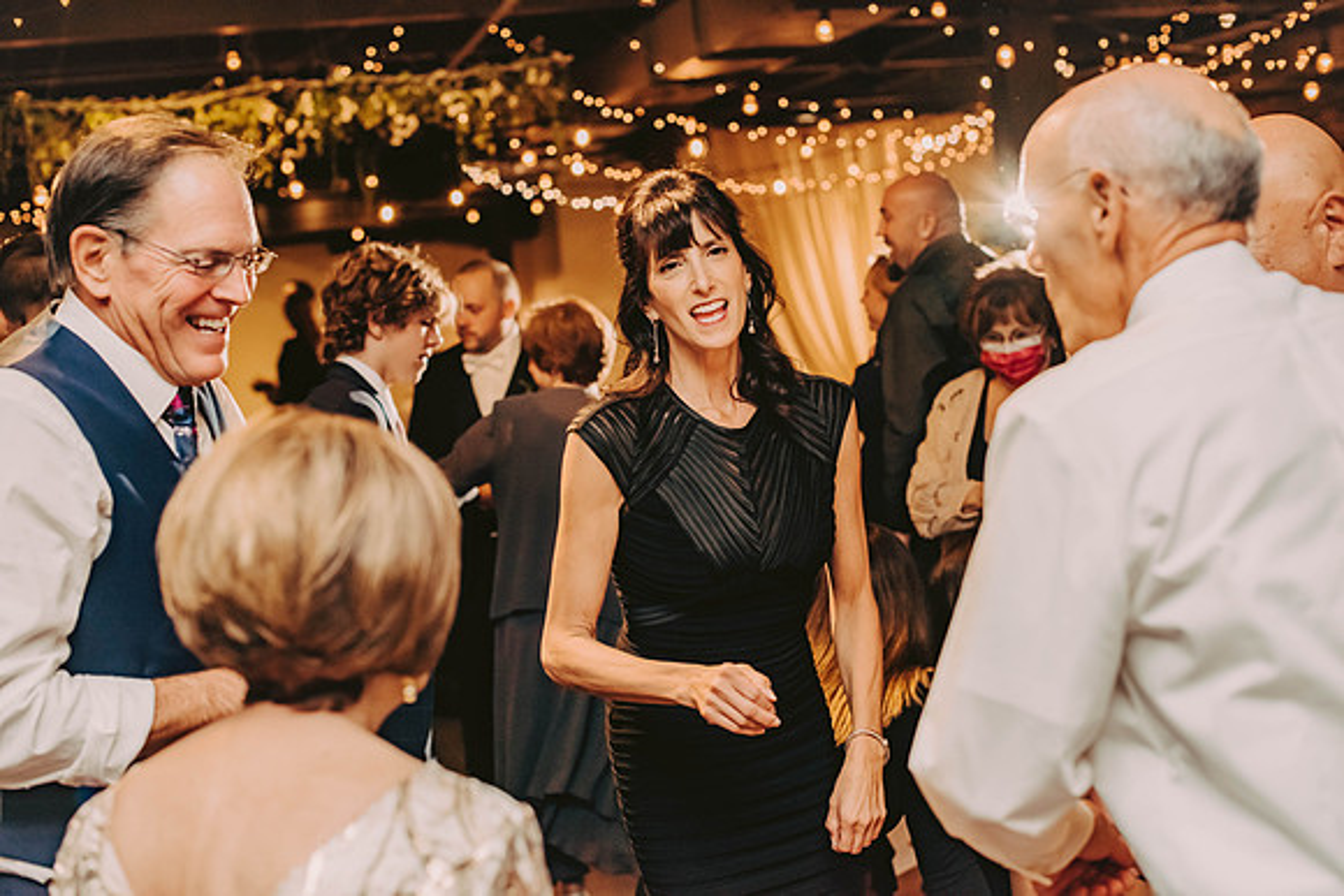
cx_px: 672
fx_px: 1867
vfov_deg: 27.0
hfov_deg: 39.6
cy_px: 448
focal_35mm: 50
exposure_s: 1/200
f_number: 3.2
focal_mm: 50
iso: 2000
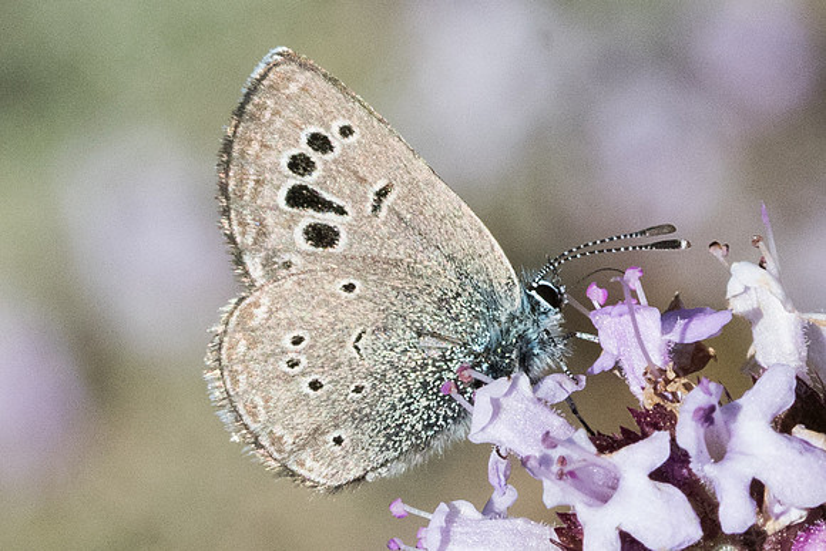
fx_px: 11464
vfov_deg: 2.8
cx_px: 434
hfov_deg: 4.1
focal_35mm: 500
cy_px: 265
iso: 800
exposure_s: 1/1600
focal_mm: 90
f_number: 13
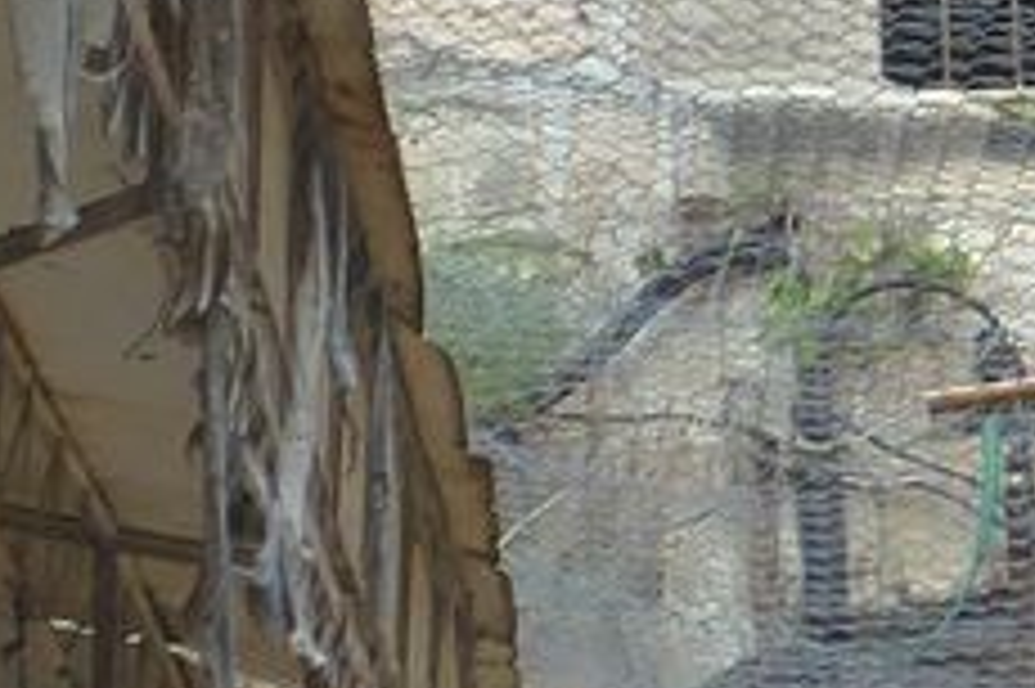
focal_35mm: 246
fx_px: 7067
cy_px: 112
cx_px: 1125
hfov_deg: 8.3
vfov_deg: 5.6
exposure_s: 1/60
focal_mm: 5.8
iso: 200
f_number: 3.6
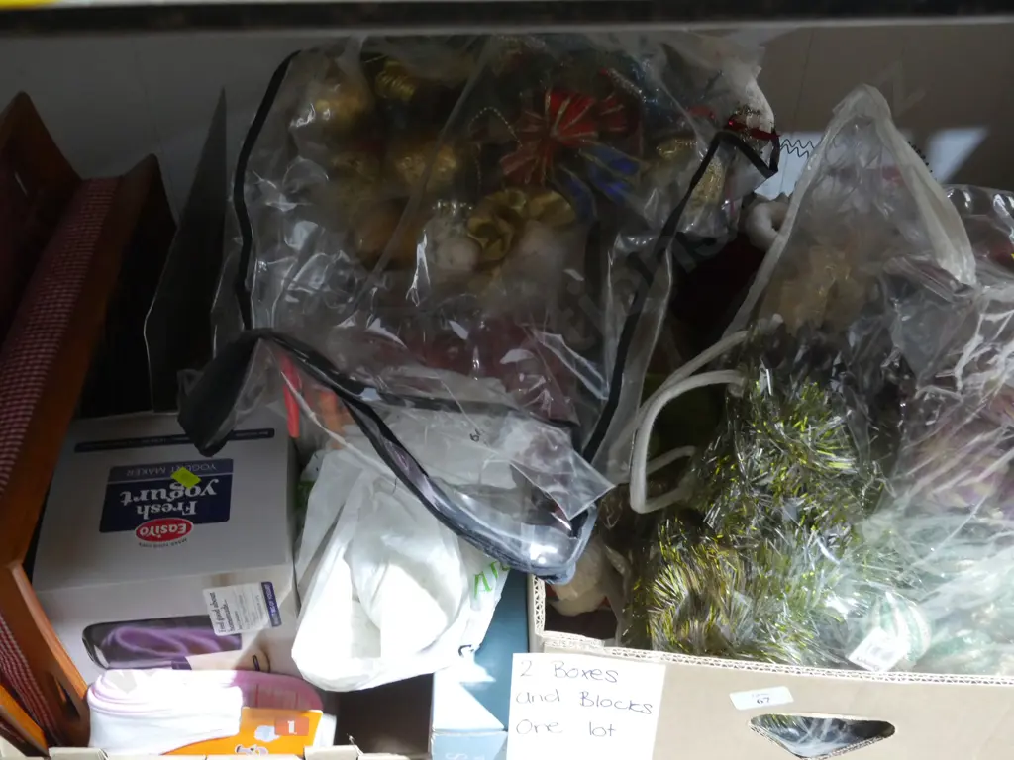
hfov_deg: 51.4
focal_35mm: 36
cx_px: 507
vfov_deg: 39.7
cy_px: 380
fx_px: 1055
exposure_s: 1/50
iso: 3200
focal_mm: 18
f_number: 4
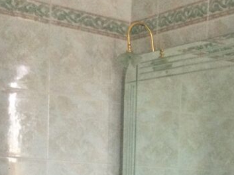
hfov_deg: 20.8
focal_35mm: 90
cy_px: 238
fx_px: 609
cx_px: 251
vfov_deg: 15.5
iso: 250
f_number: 2.4
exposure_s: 1/20
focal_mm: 3.3
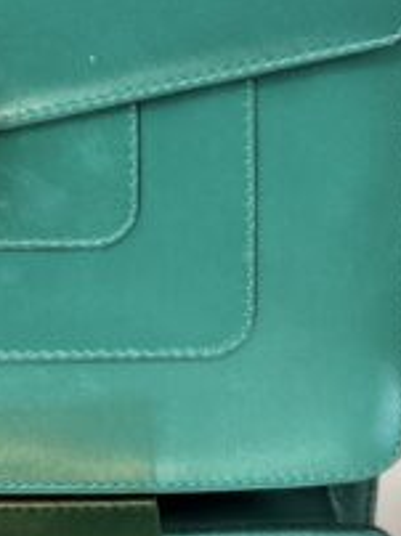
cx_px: -24
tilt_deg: -16.8
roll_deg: -1.7
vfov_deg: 9.3
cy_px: -348
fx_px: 3189
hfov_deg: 7.2
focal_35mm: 206
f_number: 1.6
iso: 100
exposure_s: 1/60
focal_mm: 5.96
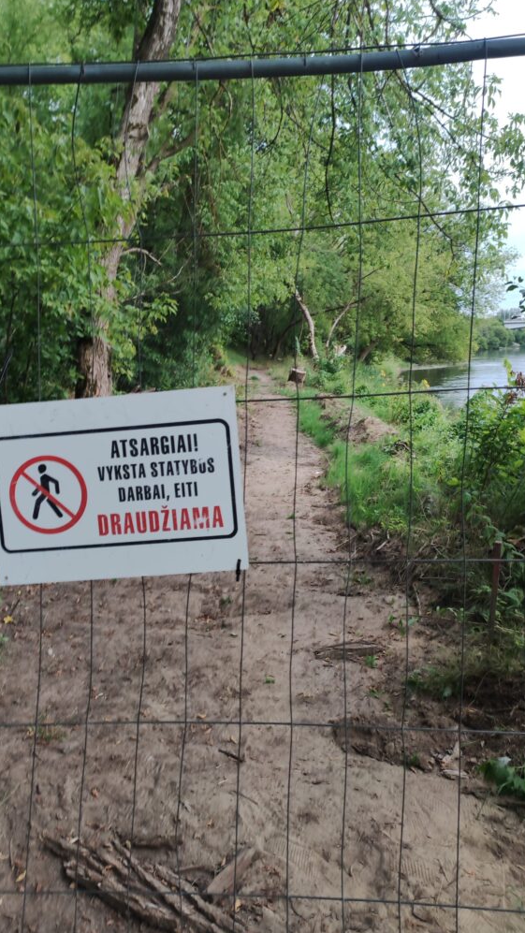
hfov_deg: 57.8
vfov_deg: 89.6
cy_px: 461
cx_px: 205
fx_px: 470
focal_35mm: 19
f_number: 1.79
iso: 113
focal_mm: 4.74
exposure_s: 1/50
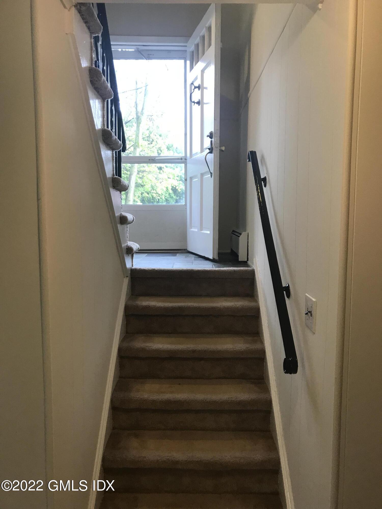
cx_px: 191
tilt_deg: -4.3
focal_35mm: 28
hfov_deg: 49.7
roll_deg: -0.4
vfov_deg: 63.4
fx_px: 412
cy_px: 254
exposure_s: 1/30
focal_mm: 3.99
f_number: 1.8
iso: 25
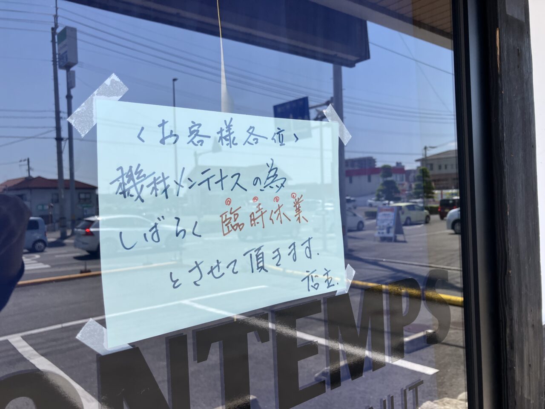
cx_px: 272
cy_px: 204
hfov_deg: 63.4
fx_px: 441
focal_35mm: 28
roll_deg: +2.1
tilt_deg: +0.5
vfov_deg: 49.7
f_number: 1.8
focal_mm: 3.99
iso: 32
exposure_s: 1/796
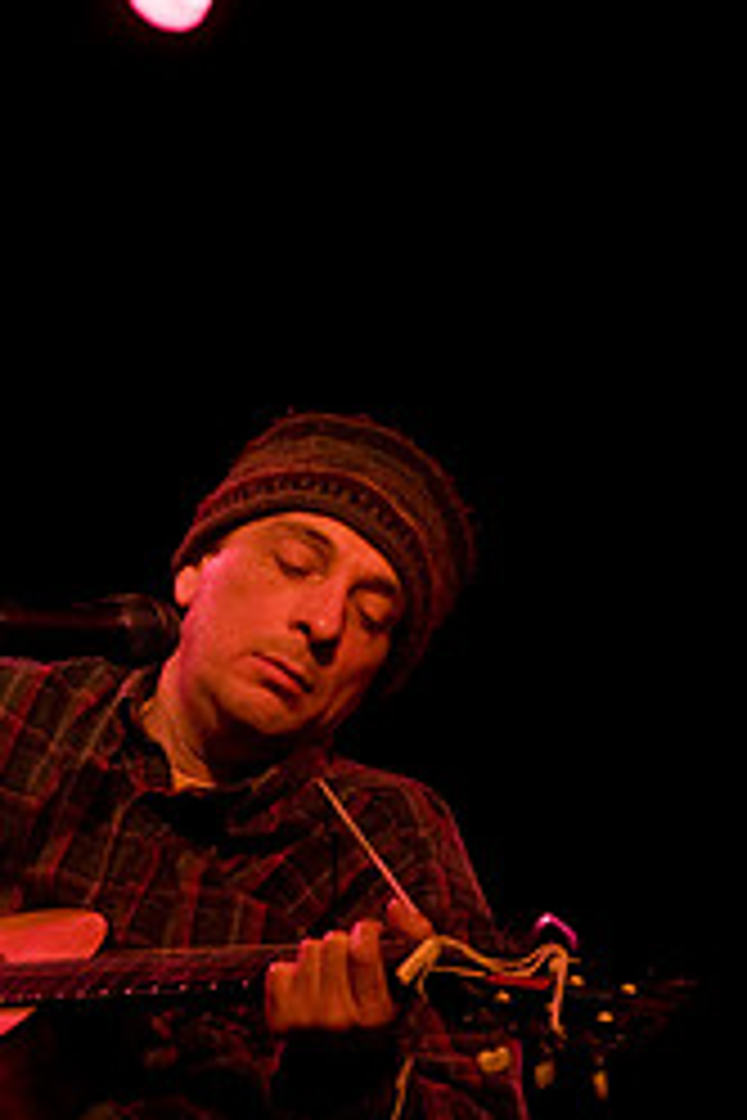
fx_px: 4046
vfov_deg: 15.6
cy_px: 949
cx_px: 529
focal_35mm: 130
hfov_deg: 10.5
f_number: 2.8
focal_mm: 48
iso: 800
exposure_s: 1/80
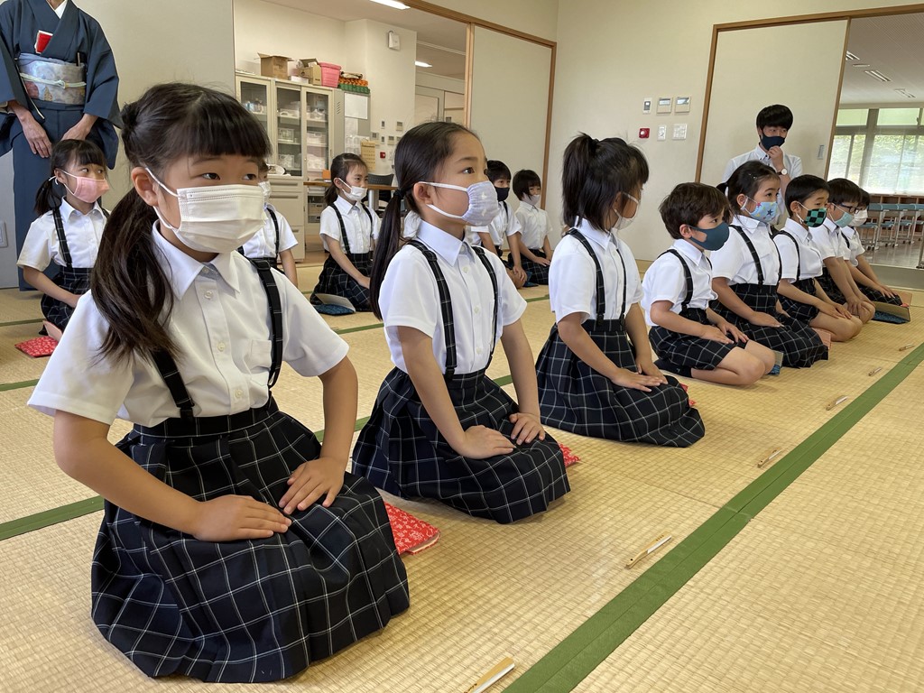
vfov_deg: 53.1
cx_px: 462
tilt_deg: -12.5
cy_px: 346
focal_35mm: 26
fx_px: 694
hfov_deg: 67.3
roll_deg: -2.3
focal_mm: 4.2
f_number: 1.6
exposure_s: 1/120
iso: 80
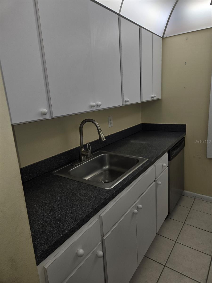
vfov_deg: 73.9
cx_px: 106
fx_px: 188
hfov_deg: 58.9
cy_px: 142
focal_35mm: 23
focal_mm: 5.4
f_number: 1.8
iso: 32
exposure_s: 1/60
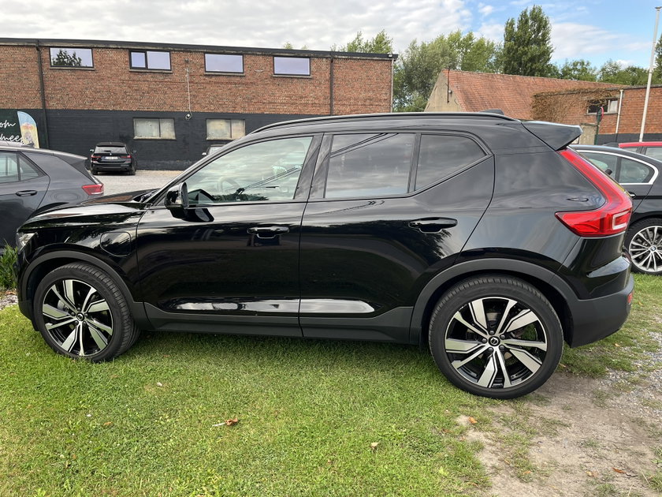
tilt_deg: -11.1
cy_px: 248
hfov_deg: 67.3
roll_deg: -0.5
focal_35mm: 26
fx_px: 497
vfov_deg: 53.1
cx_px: 331
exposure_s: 1/329
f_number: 1.6
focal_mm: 5.1
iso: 50
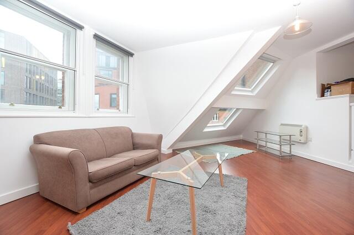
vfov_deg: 77.3
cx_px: 177
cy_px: 118
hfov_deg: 100.4
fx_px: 147
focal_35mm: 15
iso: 800
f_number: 5
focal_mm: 10
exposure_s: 1/100
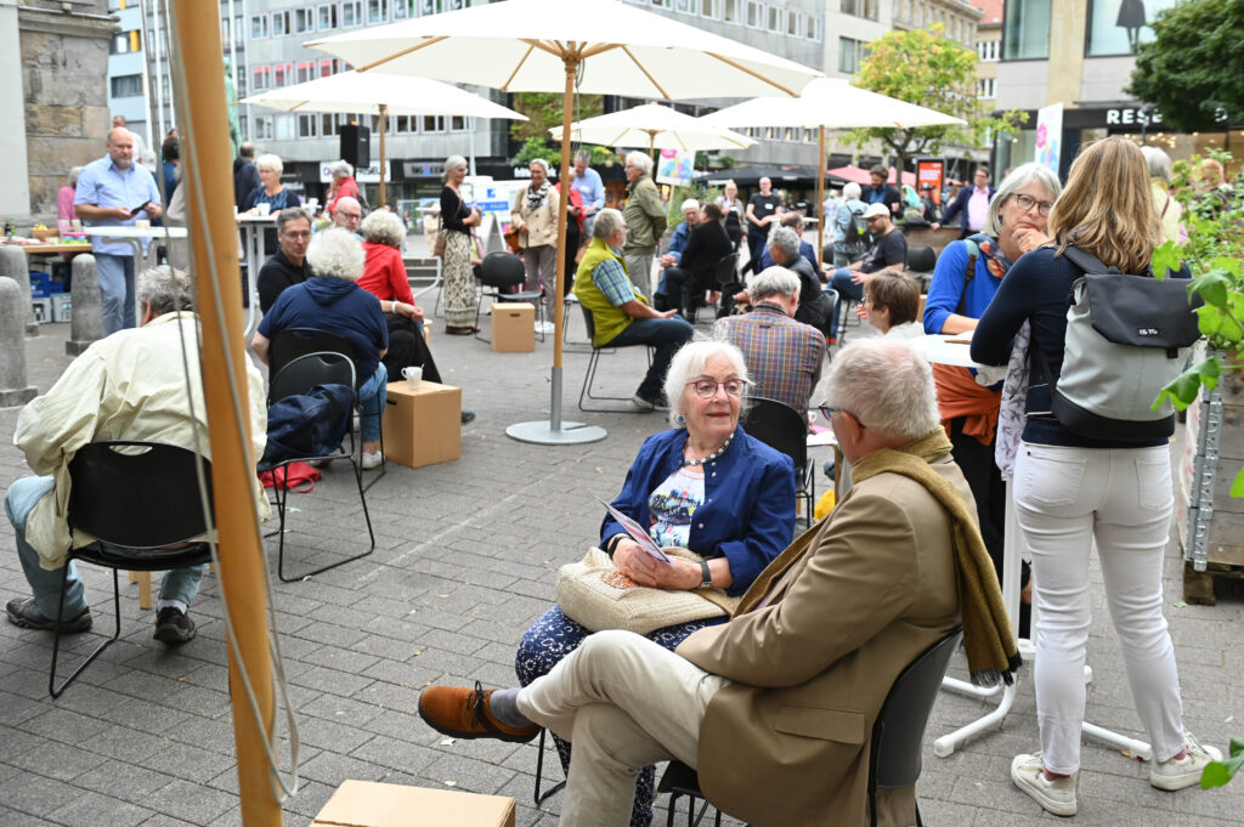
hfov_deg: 54.5
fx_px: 1208
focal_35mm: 35
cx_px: 622
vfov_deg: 37.8
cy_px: 414
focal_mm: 35
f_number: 4
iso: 320
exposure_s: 1/250
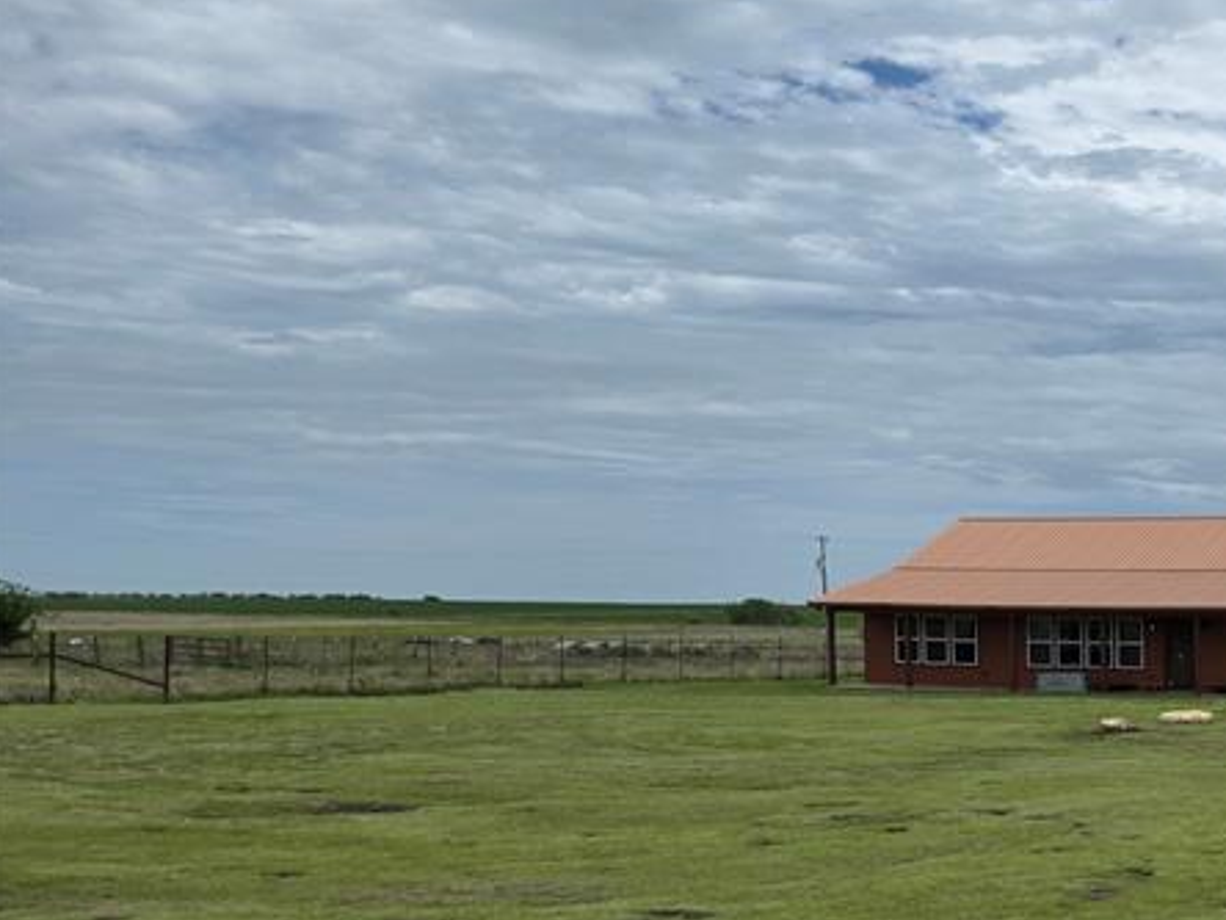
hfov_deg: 31.4
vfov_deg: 27.2
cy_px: 680
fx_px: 1877
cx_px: 1400
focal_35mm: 53
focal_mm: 6.3
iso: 40
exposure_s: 1/7944
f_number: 1.7
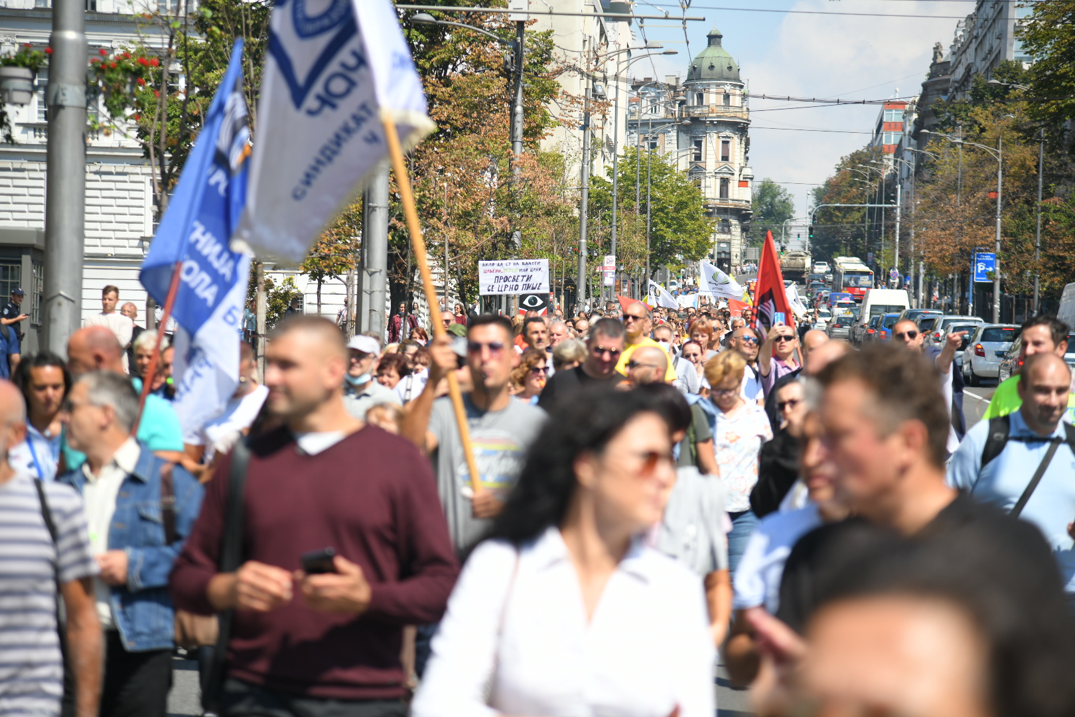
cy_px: 358
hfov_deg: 19.5
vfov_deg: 13.0
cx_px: 538
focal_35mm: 105
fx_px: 3135
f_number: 4
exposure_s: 1/1250
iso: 200
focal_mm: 105
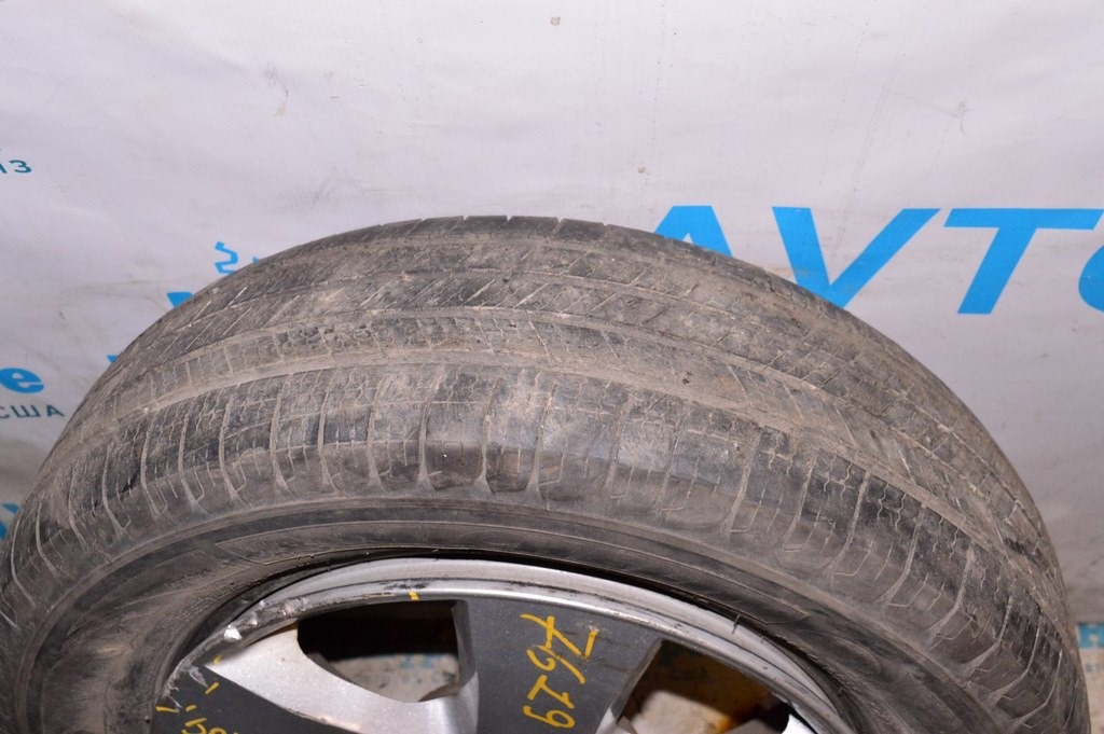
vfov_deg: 31.8
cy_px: 367
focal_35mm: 42
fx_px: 1287
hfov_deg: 46.4
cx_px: 552
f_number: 8
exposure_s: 1/160
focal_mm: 28
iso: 1600
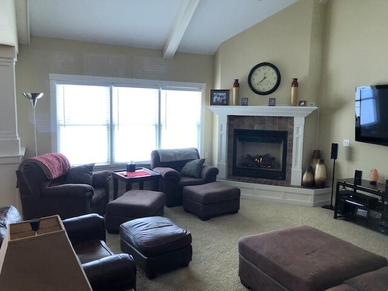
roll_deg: -1.4
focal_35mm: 28
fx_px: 314
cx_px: 194
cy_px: 146
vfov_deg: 49.7
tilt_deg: -9.1
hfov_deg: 63.4
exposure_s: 1/30
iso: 25
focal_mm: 3.99
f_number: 1.8
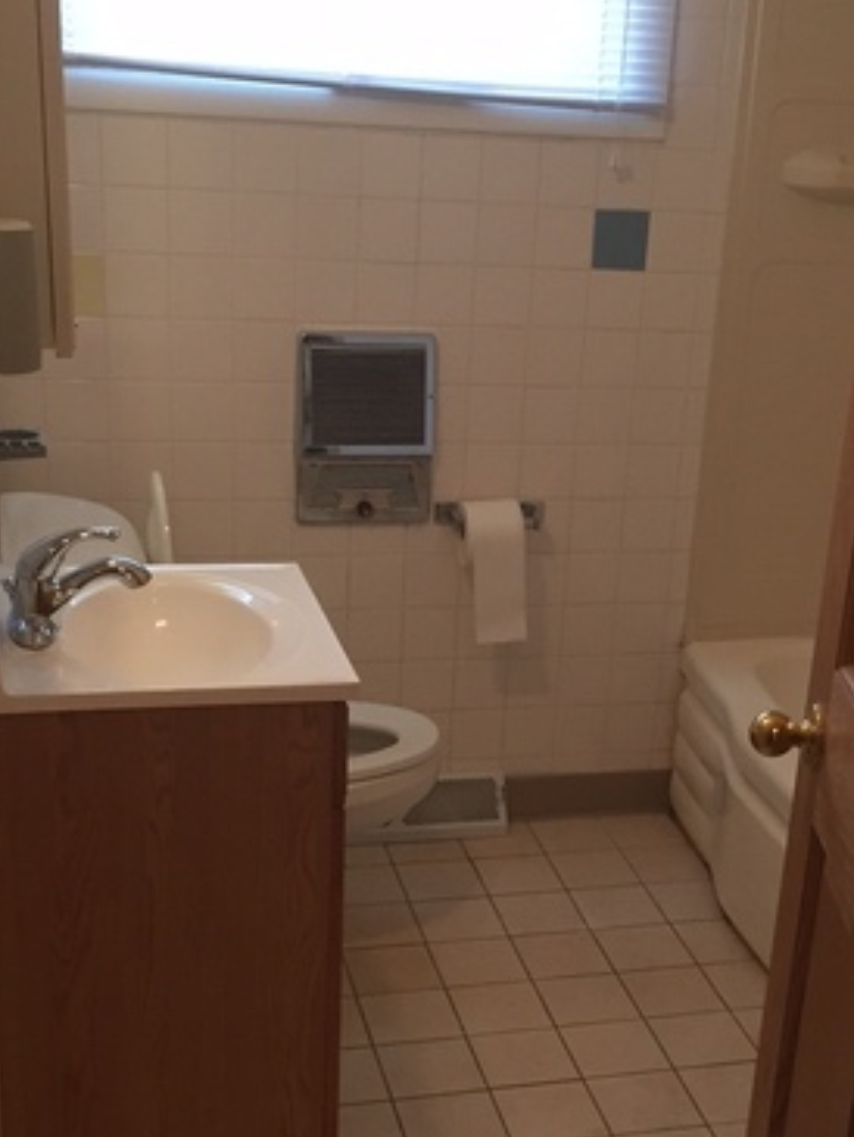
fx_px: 1742
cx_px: 533
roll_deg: -3.0
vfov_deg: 35.9
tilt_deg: -21.7
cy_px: 727
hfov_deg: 27.4
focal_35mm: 53
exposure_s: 1/30
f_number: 2.2
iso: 80
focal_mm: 4.15
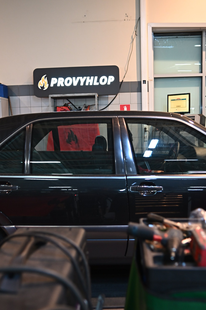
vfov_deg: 53.1
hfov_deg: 36.9
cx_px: 103
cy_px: 155
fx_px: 309
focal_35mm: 36
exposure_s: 1/100
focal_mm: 24
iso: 1000
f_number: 1.8
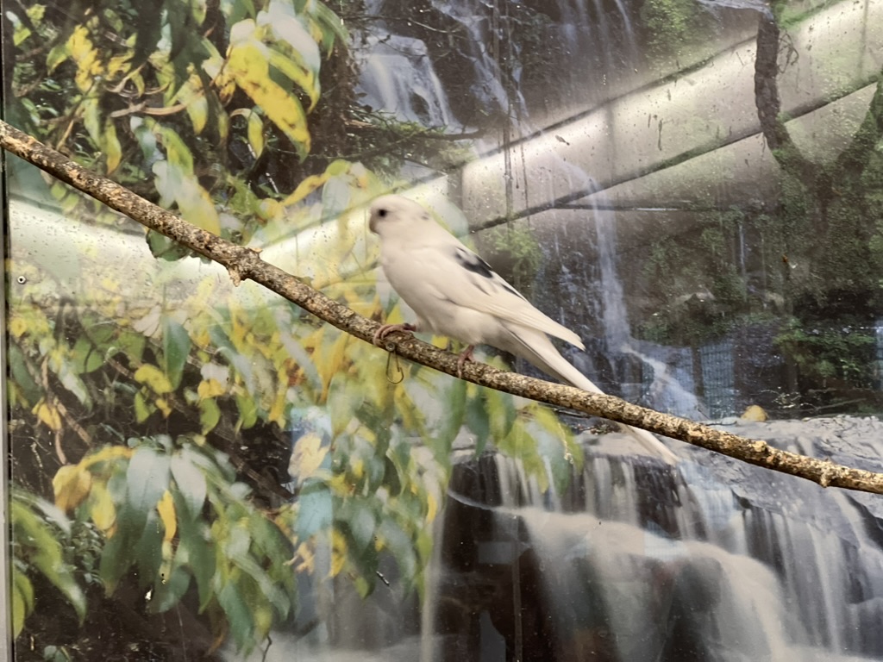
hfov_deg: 25.3
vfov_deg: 19.1
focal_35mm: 77
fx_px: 1964
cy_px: 331
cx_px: 442
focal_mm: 9
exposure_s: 1/33
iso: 200
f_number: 2.8
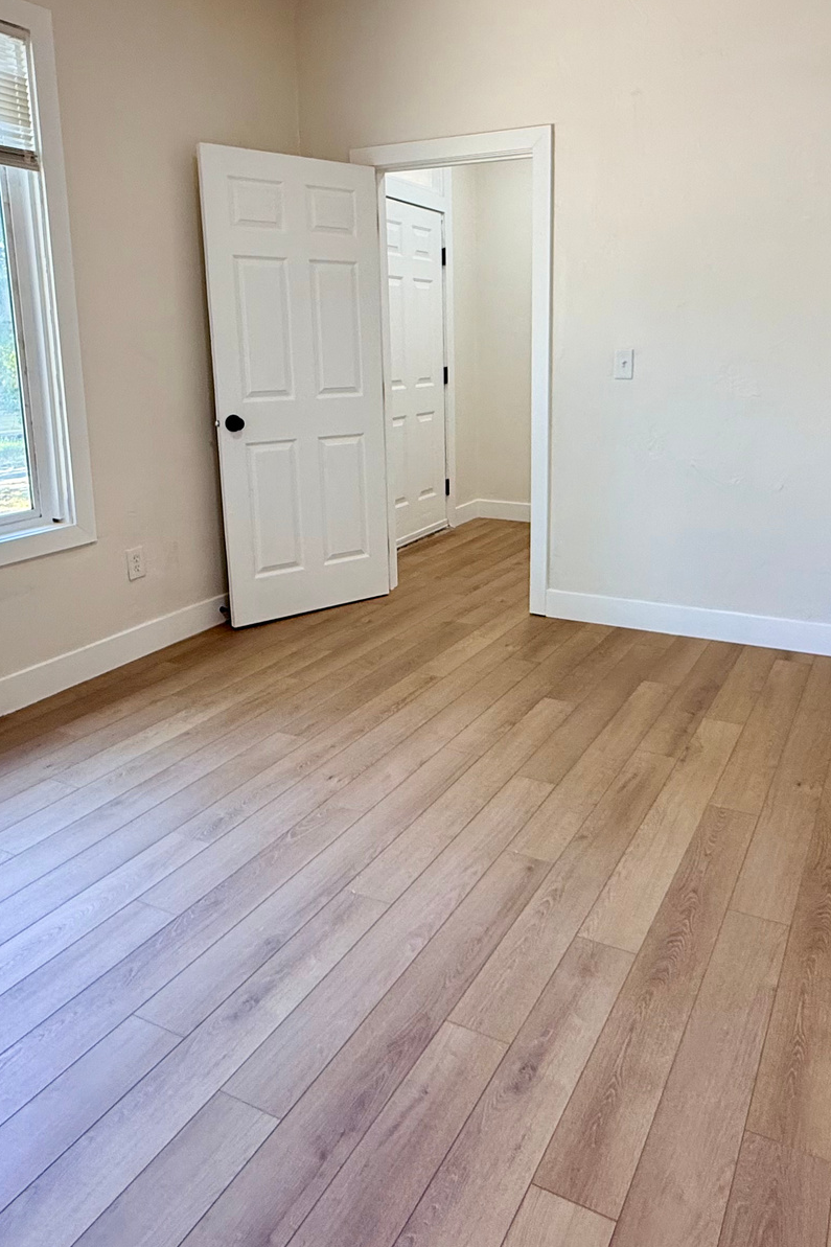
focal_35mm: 25
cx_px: 514
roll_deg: -0.2
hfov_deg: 50.8
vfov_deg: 71.0
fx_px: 866
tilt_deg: -12.0
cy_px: 524
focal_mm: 2.22
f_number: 2.2
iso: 125
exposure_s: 1/120
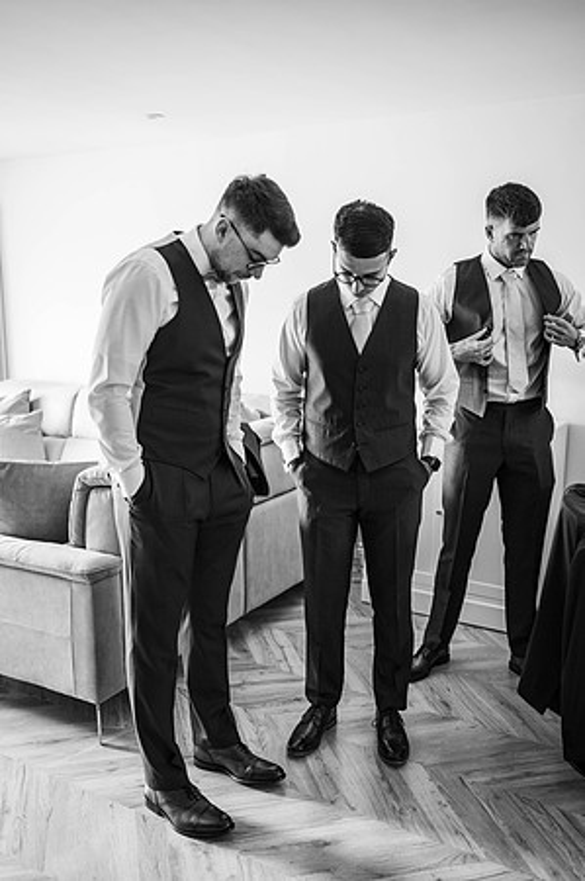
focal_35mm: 35
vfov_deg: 54.5
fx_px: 855
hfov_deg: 37.8
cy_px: 440
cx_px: 292
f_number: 2
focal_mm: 35
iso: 640
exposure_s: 1/200
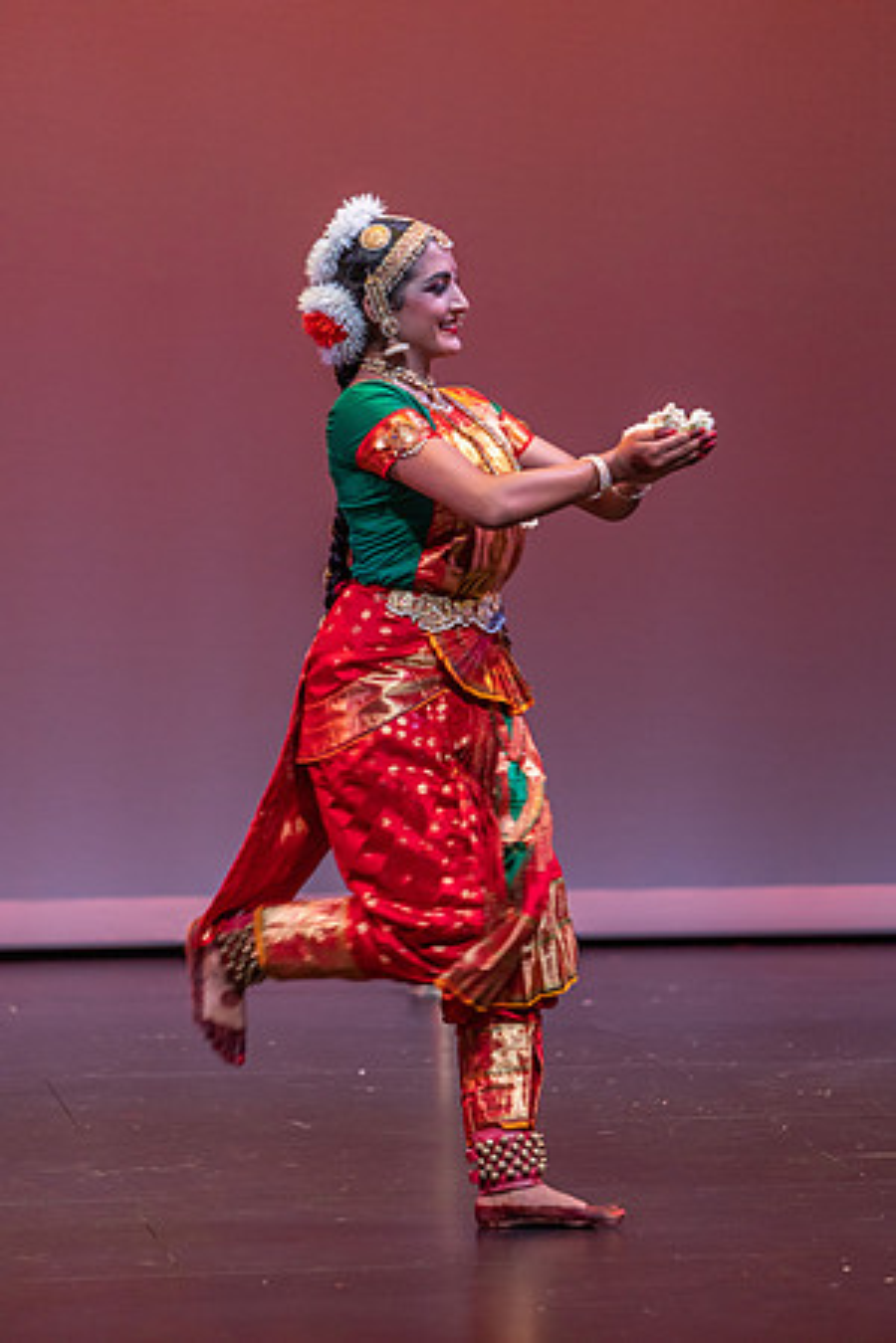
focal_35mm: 200
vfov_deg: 10.3
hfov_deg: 6.9
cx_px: 448
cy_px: 672
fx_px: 7466
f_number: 4
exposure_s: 1/250
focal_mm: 200
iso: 2500
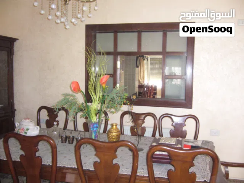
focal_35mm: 35
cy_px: 92
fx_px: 247
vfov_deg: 40.7
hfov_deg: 52.6
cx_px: 122
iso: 320
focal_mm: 5.8
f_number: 2.8
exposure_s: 1/30
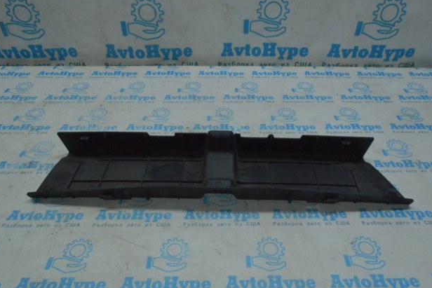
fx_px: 336
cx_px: 215
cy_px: 147
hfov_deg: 65.5
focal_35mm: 28
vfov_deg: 46.4
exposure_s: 1/60
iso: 4000
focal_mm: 18
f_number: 22
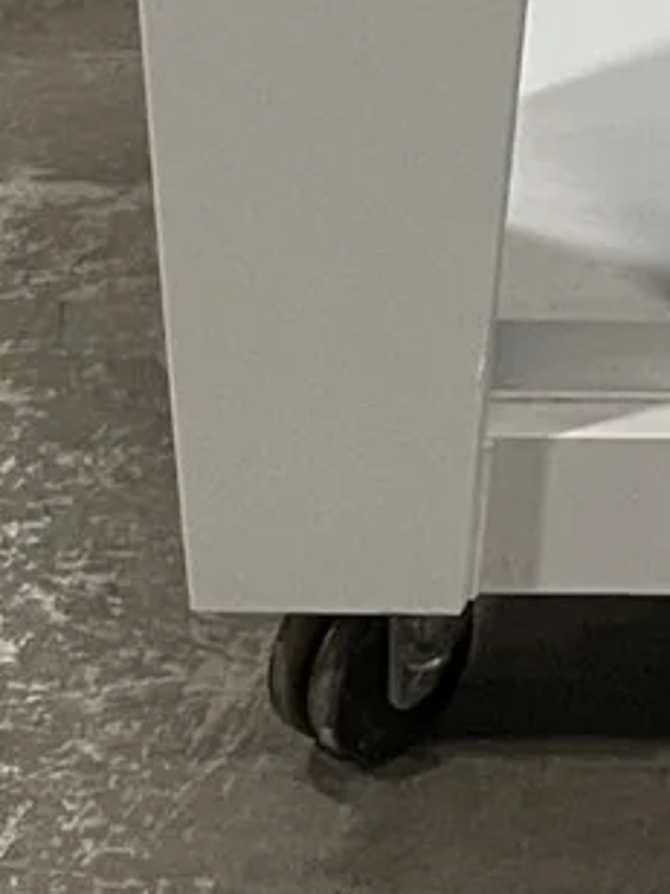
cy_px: -1483
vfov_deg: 9.8
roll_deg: -1.1
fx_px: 4361
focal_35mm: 169
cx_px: 1958
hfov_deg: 7.7
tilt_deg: -11.8
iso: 250
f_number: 1.6
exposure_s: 1/60
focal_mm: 4.2
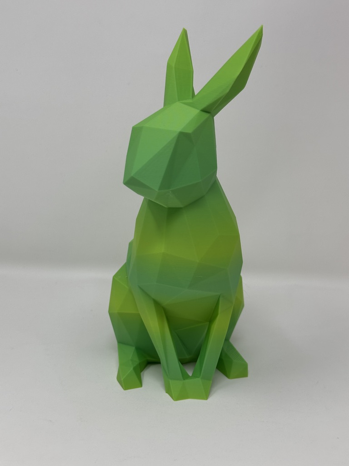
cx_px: 174
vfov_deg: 39.7
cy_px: 233
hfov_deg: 30.3
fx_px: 645
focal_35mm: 48
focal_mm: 6.86
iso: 64
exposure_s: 1/398
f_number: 1.78
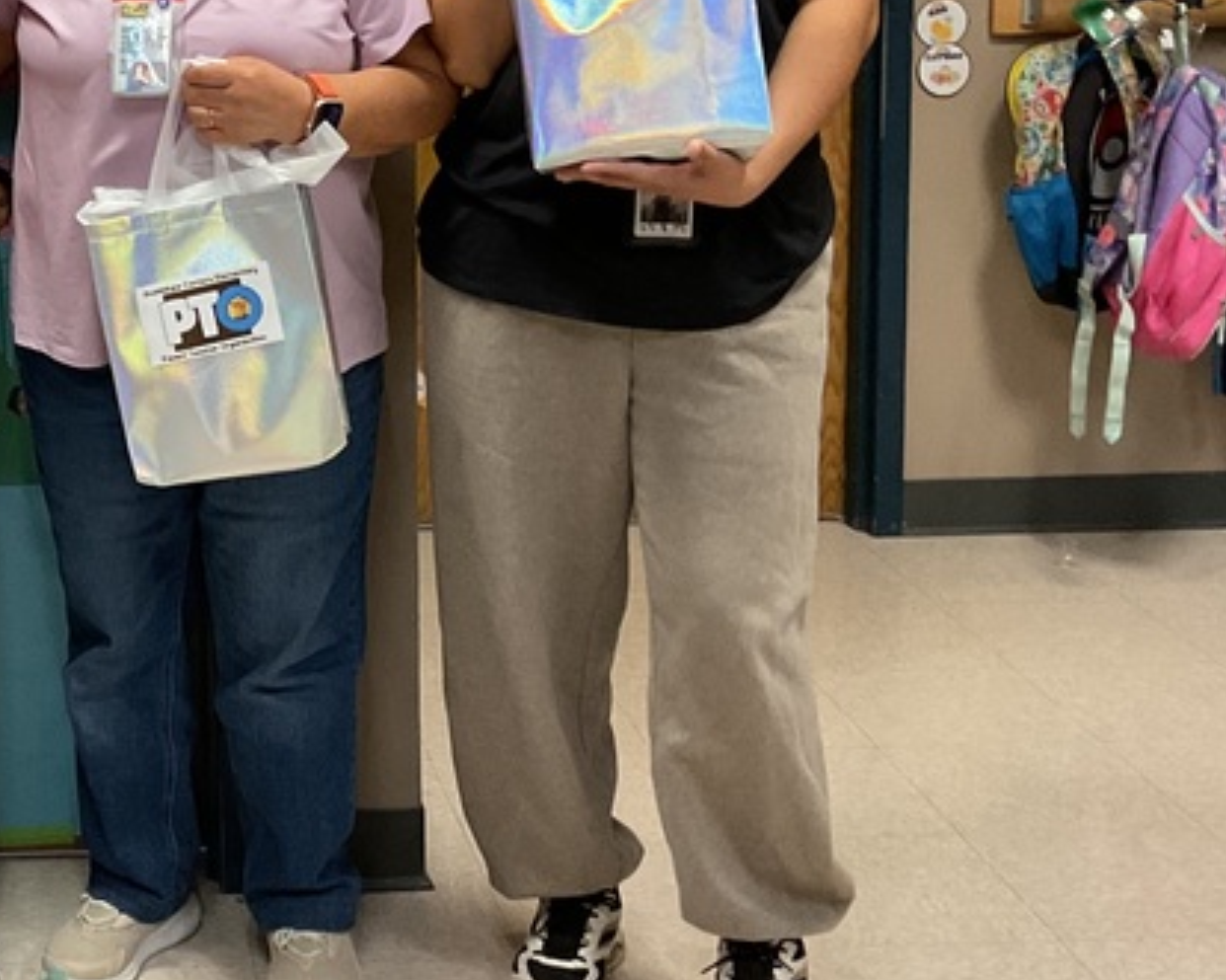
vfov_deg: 21.6
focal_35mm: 70
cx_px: -41
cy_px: 204
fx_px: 2539
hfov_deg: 25.6
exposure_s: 1/60
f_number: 1.8
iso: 160
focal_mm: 3
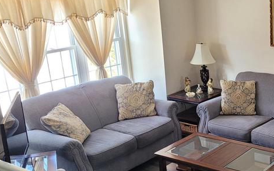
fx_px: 448
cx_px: 273
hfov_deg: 31.5
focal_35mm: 60
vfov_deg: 21.4
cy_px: 134
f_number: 1.8
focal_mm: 5.4
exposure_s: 1/60
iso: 200
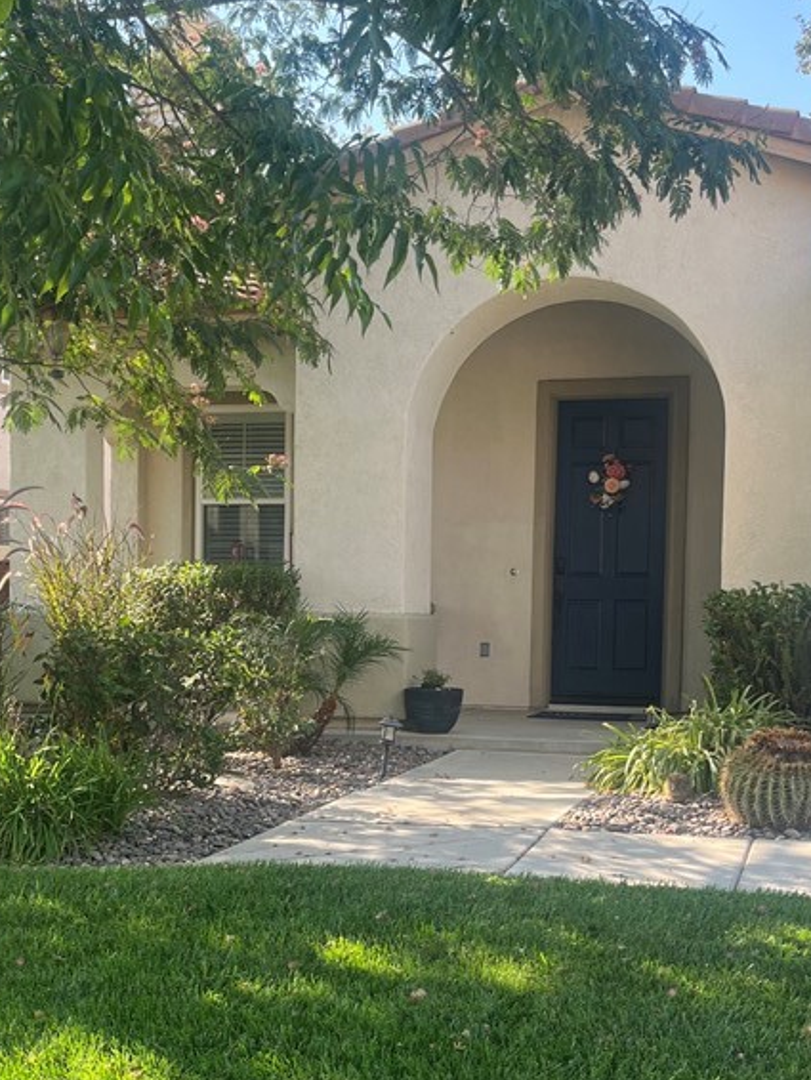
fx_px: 1467
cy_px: 660
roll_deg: -0.5
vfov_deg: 40.2
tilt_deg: -2.0
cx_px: 399
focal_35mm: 47
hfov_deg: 30.9
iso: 50
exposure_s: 1/558
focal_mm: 5.1
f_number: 1.6
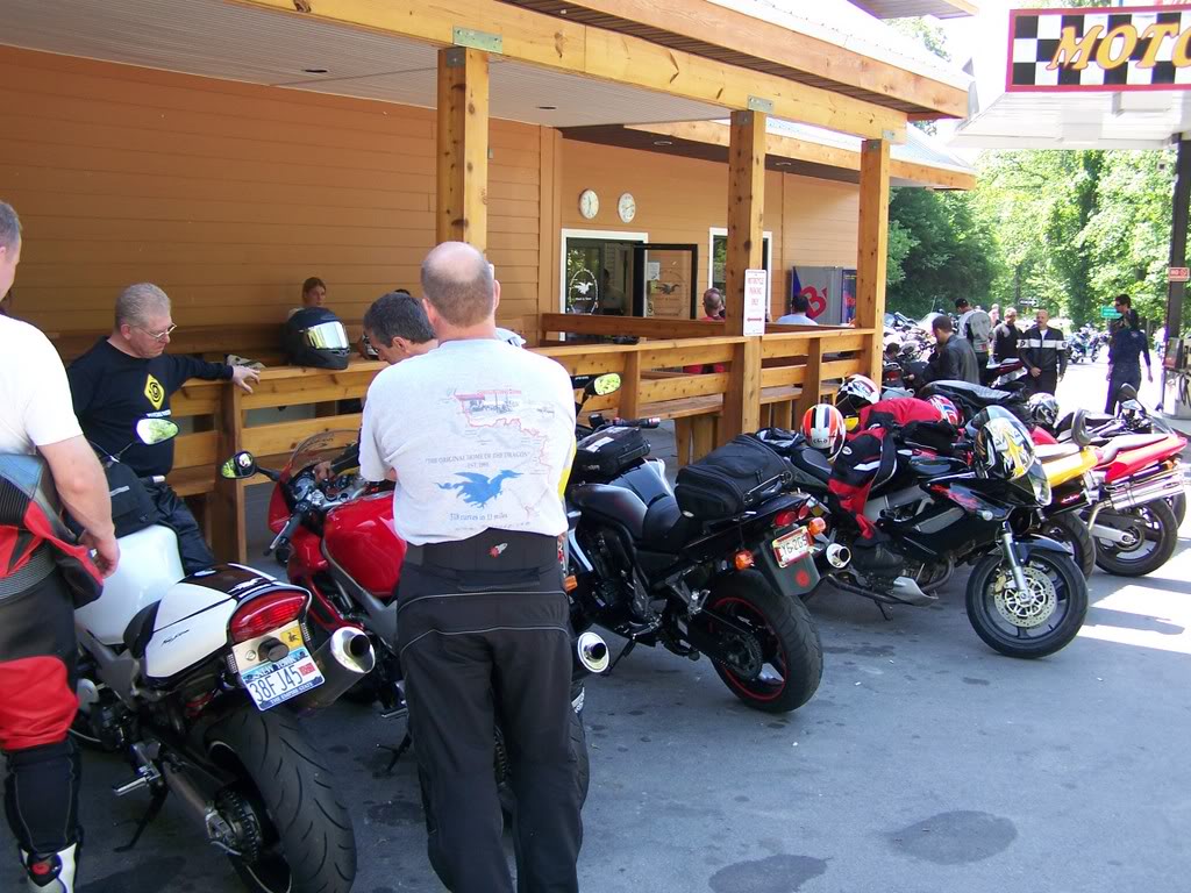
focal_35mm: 38
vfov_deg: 37.7
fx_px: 1307
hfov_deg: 49.0
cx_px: 596
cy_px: 446
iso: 80
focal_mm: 6.3
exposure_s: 1/125
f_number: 2.8
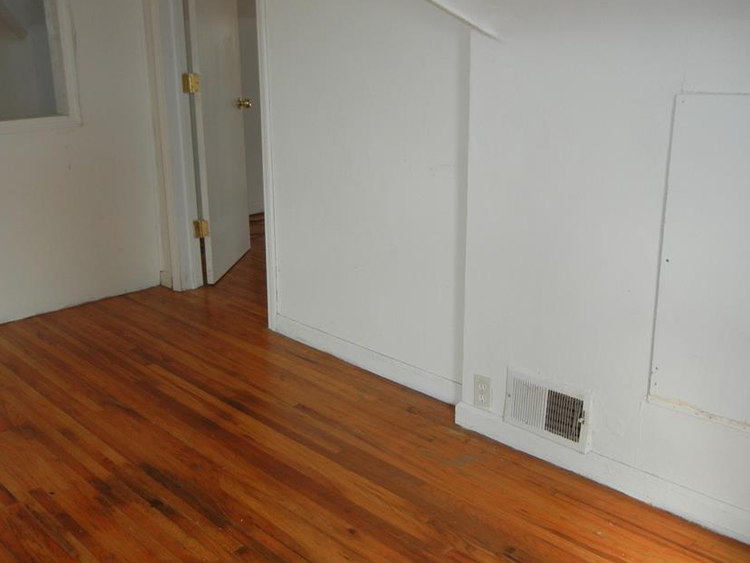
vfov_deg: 38.7
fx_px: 802
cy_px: 287
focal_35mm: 37
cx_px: 312
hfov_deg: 49.9
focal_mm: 5.4
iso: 200
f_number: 3.5
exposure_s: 1/30
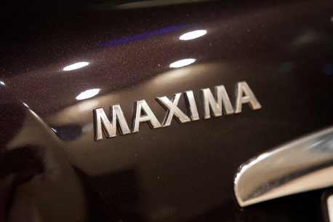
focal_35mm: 75
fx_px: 693
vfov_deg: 18.2
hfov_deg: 27.0
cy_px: 111
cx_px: 166
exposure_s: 1/40
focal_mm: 75
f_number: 2.8
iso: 1250
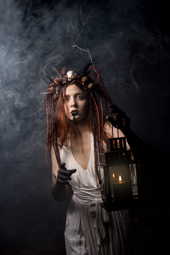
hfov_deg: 27.0
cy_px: 128
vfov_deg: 39.6
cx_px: 85
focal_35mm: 50
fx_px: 354
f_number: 3.5
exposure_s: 1/200
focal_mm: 50
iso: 160
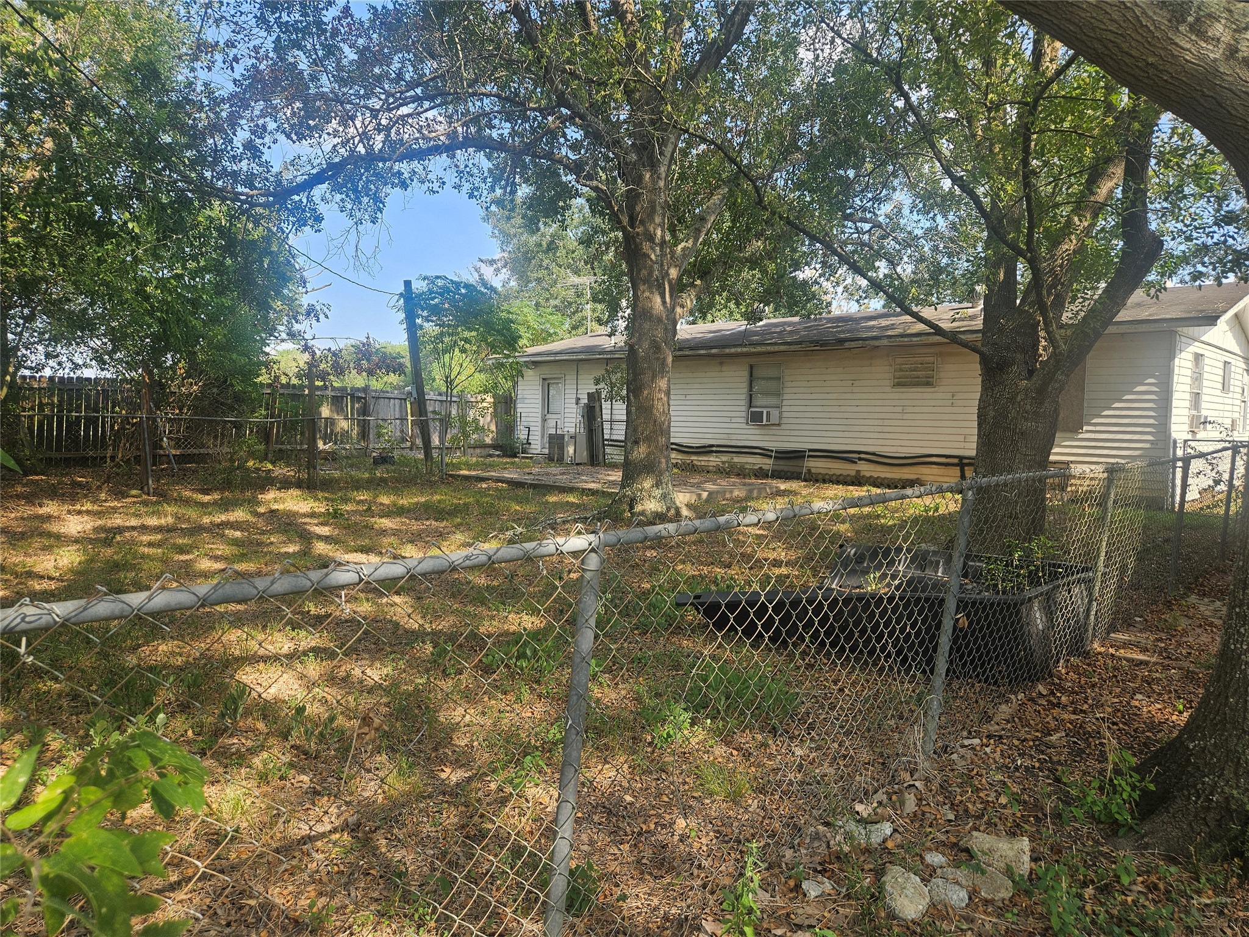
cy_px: 468
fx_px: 830
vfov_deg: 58.9
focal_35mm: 23
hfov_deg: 73.9
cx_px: 624
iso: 25
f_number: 1.8
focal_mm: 5.4
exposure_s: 1/358
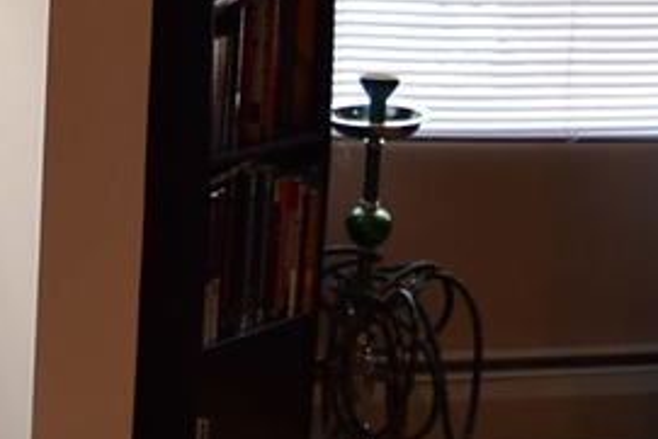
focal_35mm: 161
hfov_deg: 11.2
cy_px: 133
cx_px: -770
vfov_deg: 8.5
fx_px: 2944
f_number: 3.5
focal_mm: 18
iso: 160
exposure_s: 1/30
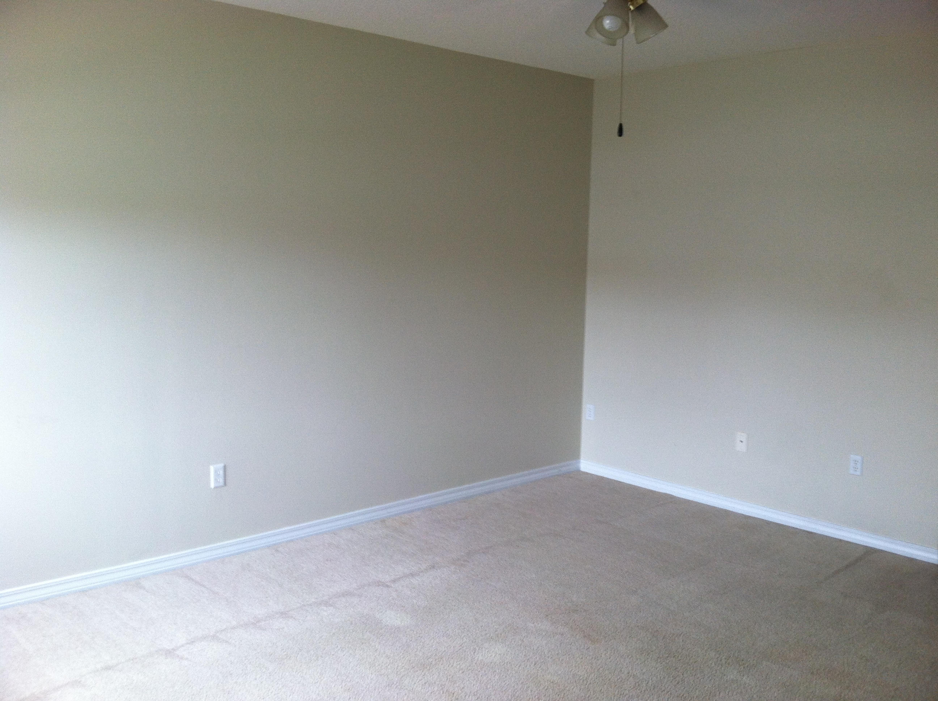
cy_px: 350
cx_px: 469
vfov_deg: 40.6
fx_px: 947
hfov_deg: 52.7
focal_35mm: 35
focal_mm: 3.85
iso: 80
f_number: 2.8
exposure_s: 1/20
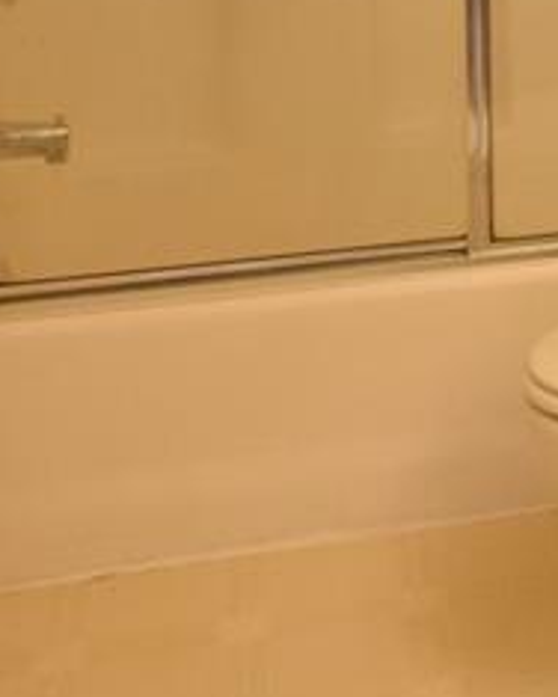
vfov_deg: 19.4
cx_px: 947
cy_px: -184
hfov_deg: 14.9
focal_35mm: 92
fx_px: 1899
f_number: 4.5
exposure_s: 1/125
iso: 1250
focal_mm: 10
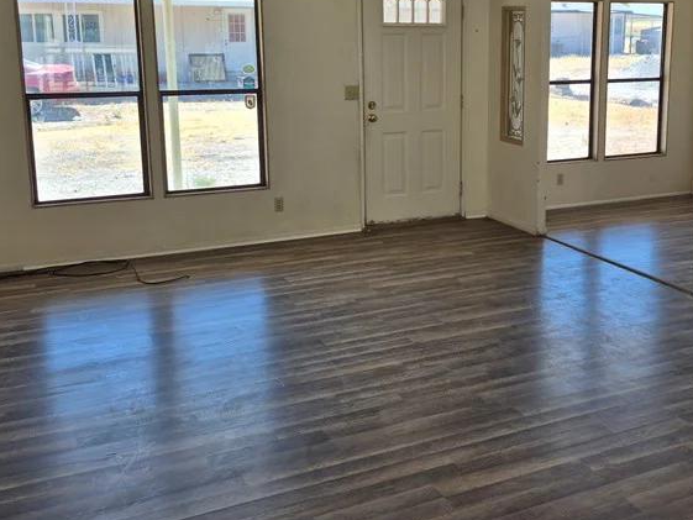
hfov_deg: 44.2
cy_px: 180
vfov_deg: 34.1
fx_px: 841
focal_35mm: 42
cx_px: 452
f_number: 1.8
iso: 25
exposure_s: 1/368
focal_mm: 5.4
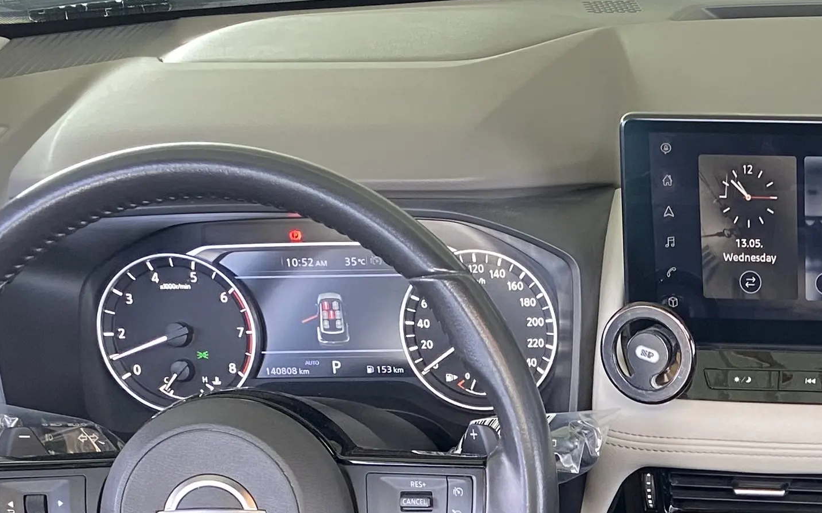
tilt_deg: -39.2
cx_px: 866
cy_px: 764
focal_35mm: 78
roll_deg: +0.1
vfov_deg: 15.5
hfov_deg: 24.9
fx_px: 1747
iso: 250
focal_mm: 4.25
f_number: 1.8
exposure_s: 1/60
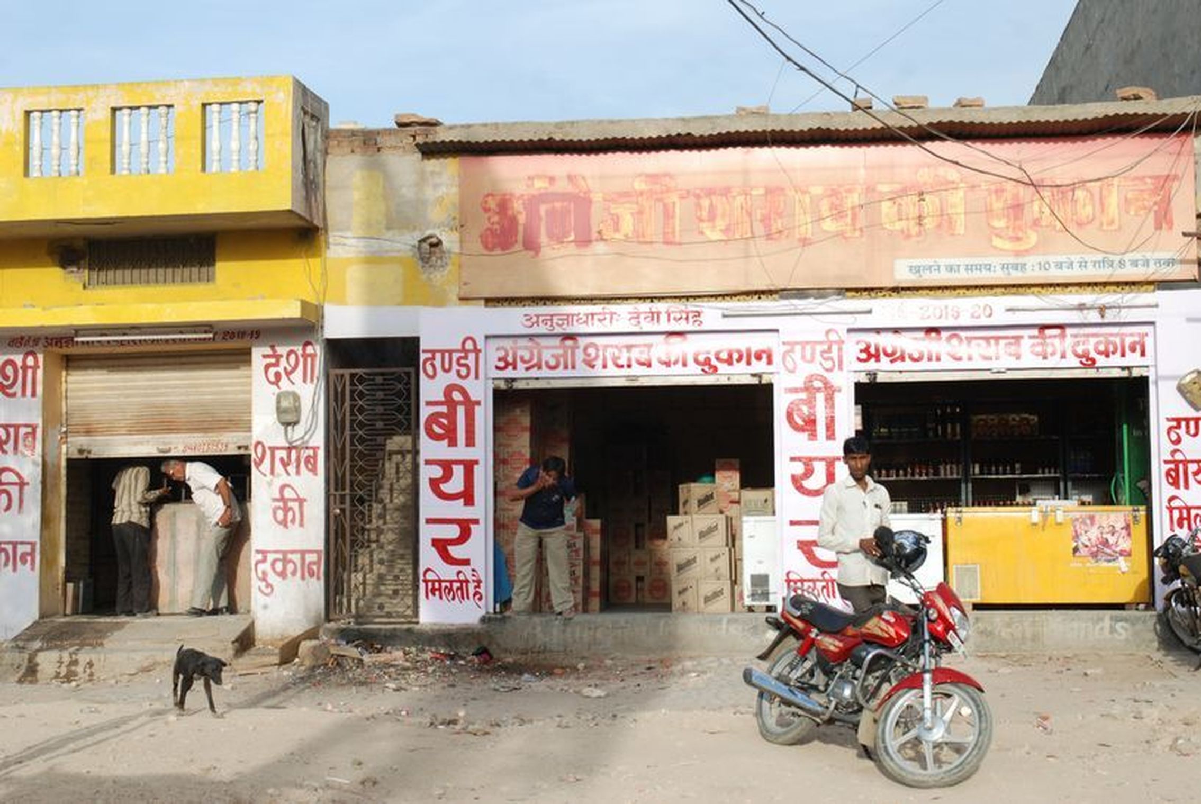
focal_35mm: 52
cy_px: 402
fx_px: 1754
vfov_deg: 25.8
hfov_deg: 37.8
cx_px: 600
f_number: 10
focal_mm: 35
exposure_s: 1/200
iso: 200
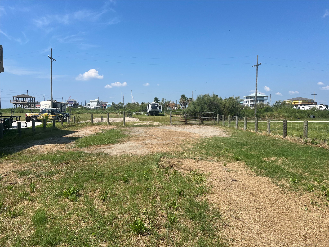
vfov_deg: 53.1
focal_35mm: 26
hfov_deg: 67.3
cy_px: 124
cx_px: 164
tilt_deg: -1.9
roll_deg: +0.3
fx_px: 247
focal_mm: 5.7
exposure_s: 1/5587
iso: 50
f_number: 1.5
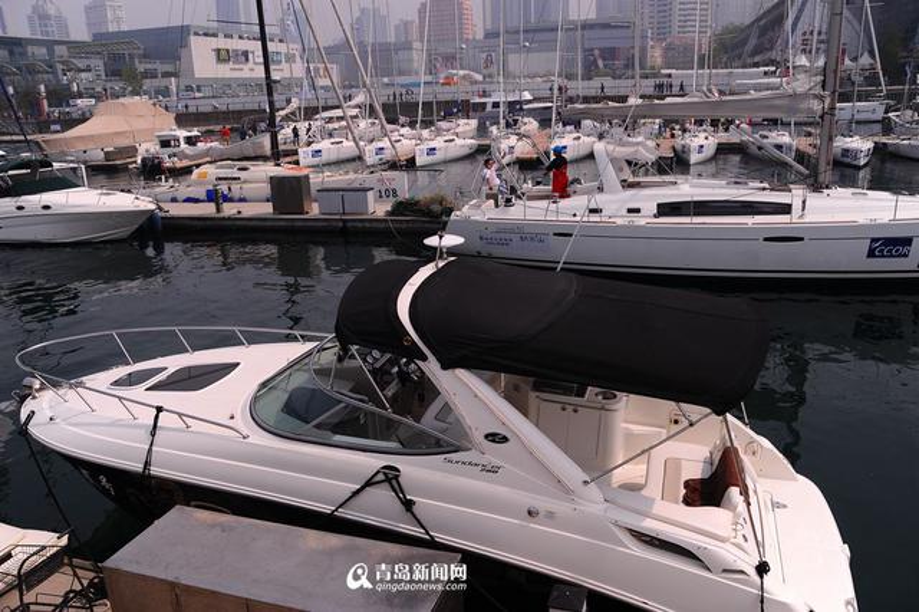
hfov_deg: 65.5
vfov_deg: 46.4
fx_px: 714
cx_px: 460
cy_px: 306
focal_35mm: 28
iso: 200
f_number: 5.6
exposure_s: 1/2000
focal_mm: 28
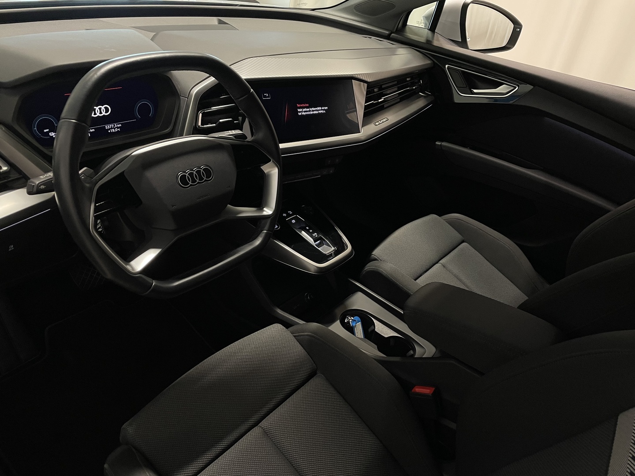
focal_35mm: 26
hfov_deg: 67.3
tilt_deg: -33.0
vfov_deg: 53.1
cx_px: 318
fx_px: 477
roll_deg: -8.6
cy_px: 238
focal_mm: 4.2
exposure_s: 1/50
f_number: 1.6
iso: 125
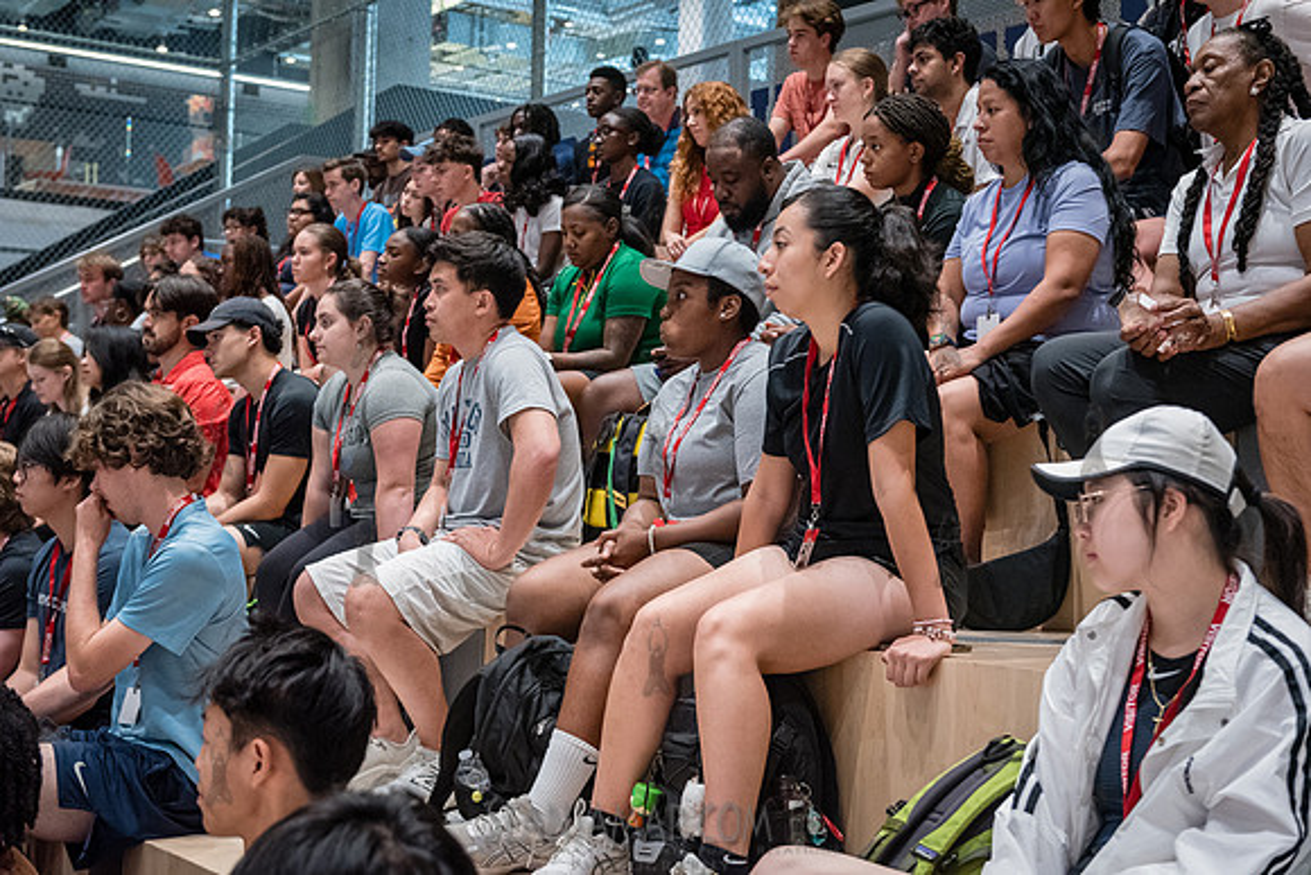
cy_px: 438
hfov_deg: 38.2
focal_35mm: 52
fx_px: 1894
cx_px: 656
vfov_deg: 26.0
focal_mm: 52
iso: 5000
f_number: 4
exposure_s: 1/320
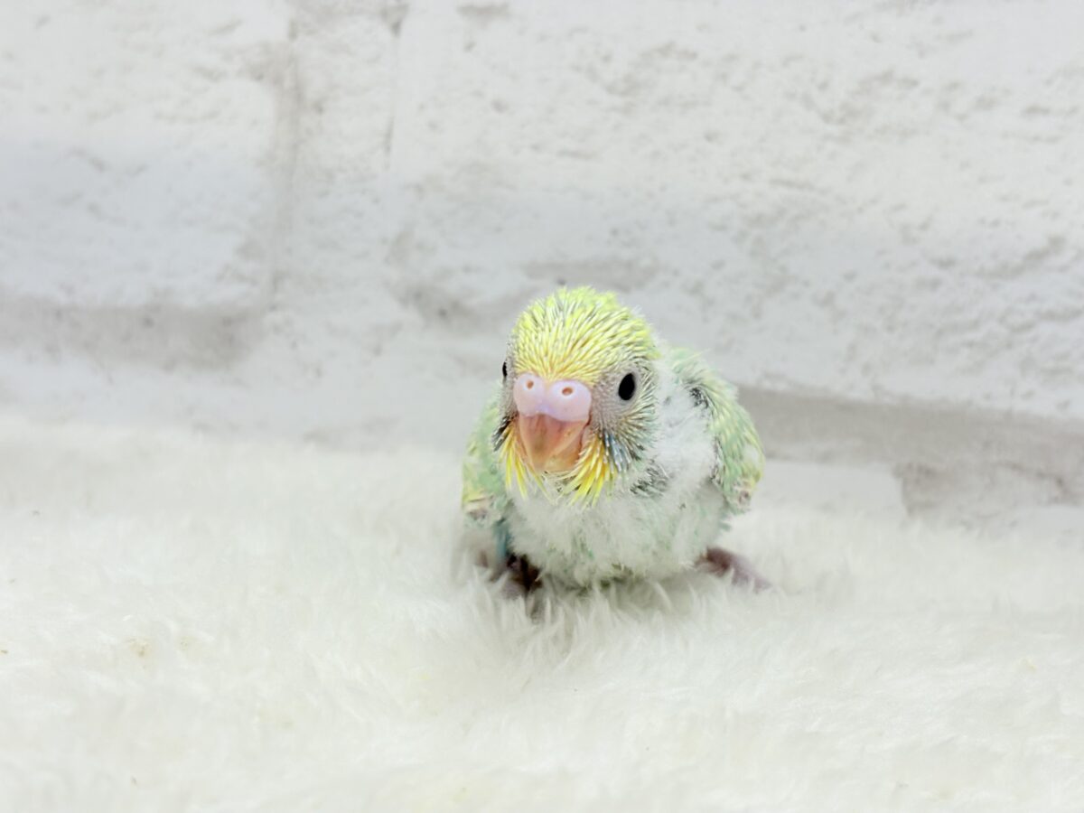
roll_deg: -3.9
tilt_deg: -11.0
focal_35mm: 52
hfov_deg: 36.8
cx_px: 542
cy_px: 406
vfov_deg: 28.0
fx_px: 1628
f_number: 1.6
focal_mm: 5.96
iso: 64
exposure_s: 1/100
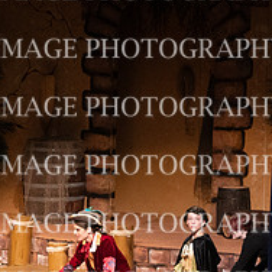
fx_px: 3840
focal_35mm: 432
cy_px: 194
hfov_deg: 4.1
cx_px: 78
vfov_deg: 4.1
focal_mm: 165
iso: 10000
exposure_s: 1/160
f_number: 6.3
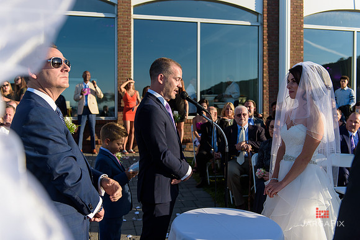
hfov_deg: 53.1
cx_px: 180
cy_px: 120
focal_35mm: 36
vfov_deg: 36.9
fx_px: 360
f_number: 3.2
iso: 200
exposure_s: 1/1600
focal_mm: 36
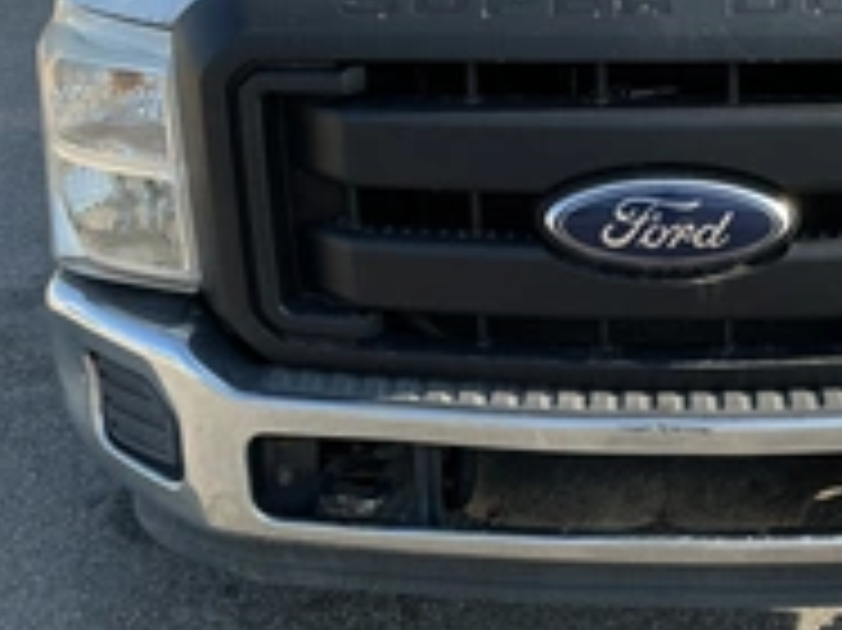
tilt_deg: -19.8
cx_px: 612
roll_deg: -1.0
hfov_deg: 31.7
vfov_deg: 24.3
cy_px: 202
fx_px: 1459
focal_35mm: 60
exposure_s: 1/997
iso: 25
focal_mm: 3
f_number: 1.8
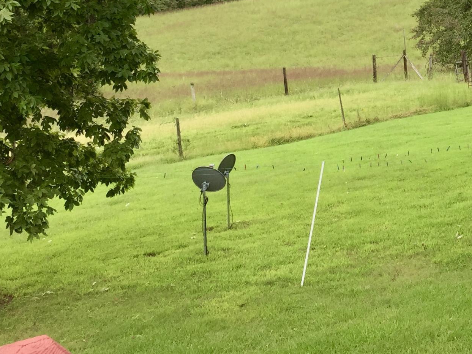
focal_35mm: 70
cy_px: -8
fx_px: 954
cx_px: 396
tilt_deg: -2.0
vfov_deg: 20.3
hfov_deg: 27.1
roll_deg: -0.4
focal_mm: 4.15
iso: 32
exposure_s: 1/465
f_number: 2.2
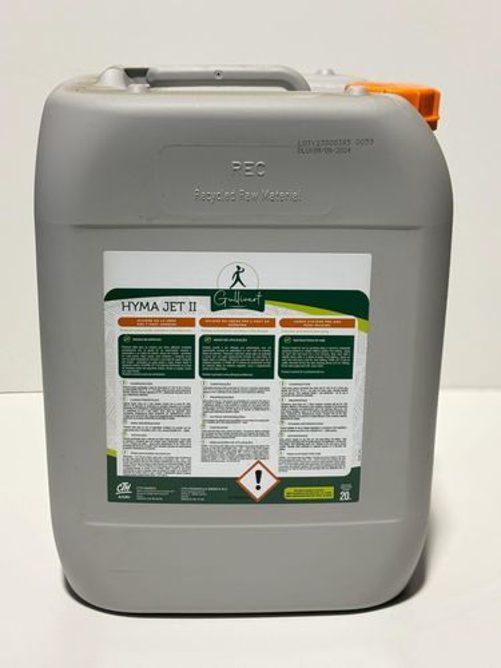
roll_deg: -0.8
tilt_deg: -17.3
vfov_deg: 36.8
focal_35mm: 52
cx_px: 250
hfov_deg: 28.0
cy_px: 334
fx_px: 1003
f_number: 1.6
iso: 64
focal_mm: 5.96
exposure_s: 1/50
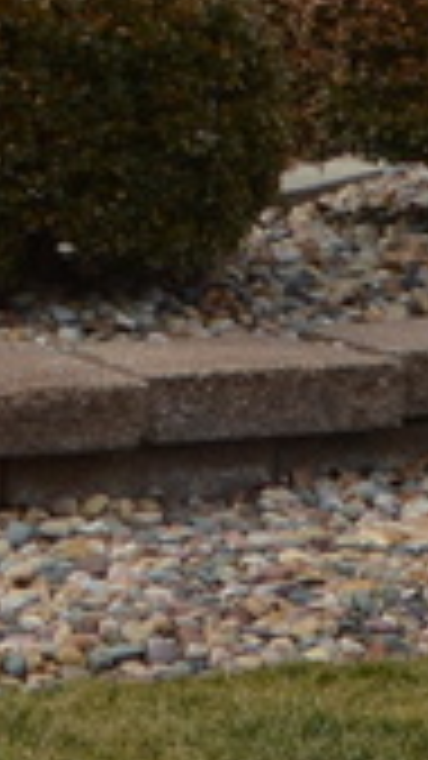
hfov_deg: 4.0
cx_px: -1653
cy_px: -760
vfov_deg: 7.6
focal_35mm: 272
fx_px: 5491
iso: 100
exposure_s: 1/250
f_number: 8
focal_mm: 18
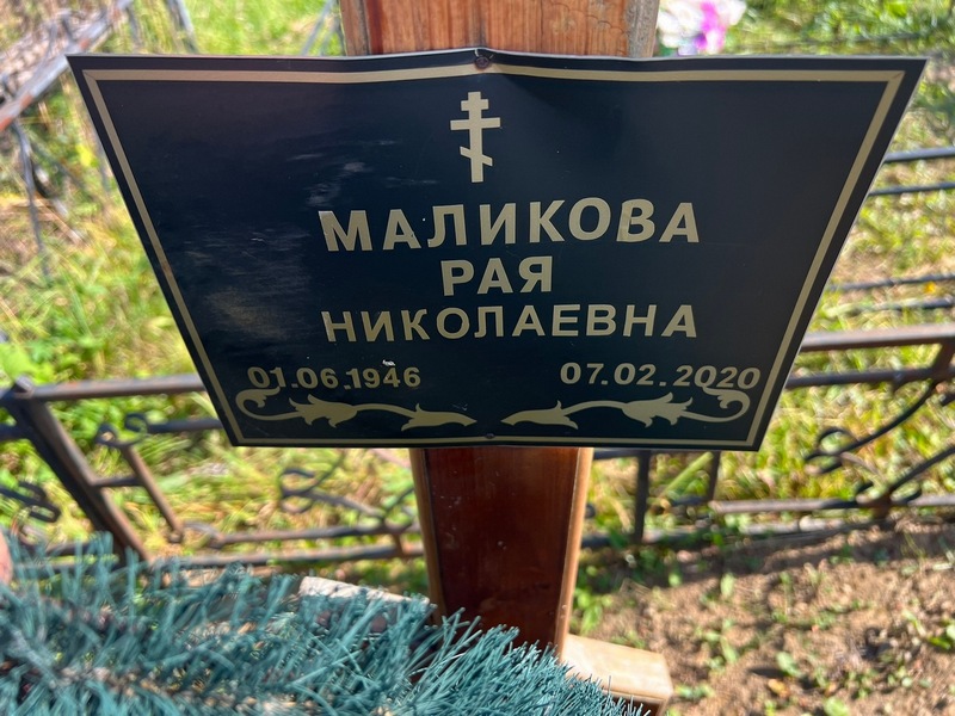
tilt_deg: -39.5
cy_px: 358
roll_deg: +7.4
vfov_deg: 53.1
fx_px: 717
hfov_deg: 67.3
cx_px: 478
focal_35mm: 26
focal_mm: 5.7
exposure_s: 1/509
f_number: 1.5
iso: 50
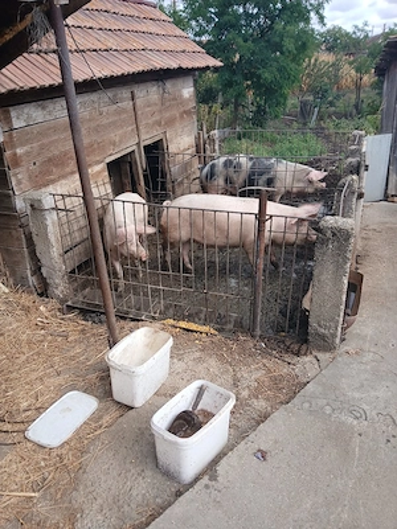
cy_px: 264
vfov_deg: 67.3
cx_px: 198
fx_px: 398
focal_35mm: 26
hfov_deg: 53.1
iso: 20
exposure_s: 1/286
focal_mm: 3.98
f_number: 1.8
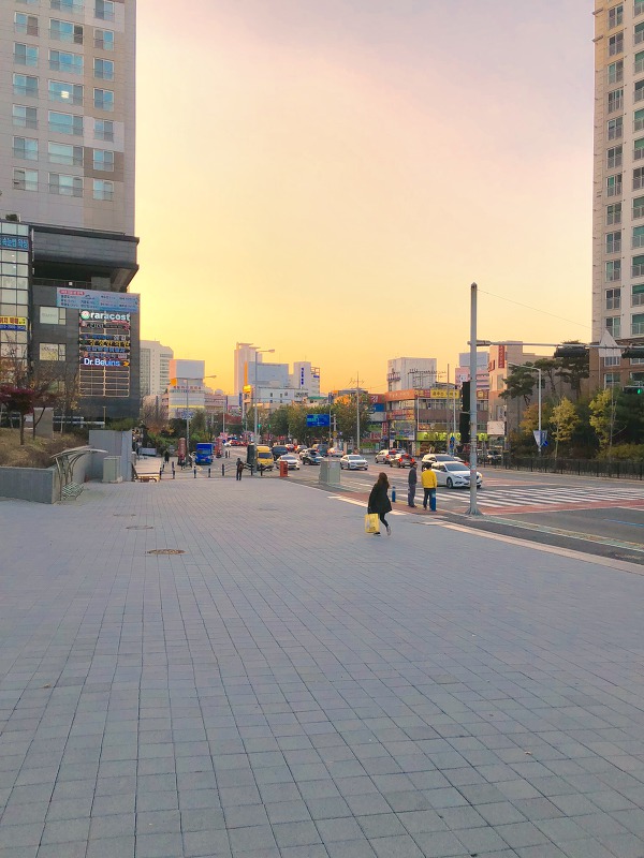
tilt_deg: +0.6
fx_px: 695
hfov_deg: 49.7
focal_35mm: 28
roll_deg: -0.5
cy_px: 429
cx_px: 322
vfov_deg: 63.4
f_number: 1.8
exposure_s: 1/552
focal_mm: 3.99
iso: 20
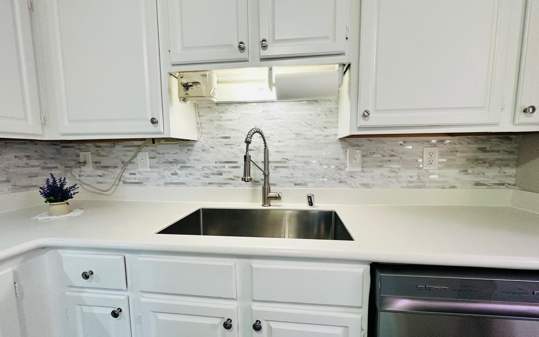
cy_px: 174
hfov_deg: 101.5
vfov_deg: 74.8
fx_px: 220
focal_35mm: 15
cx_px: 271
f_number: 2.2
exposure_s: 1/120
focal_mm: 2.22
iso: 250
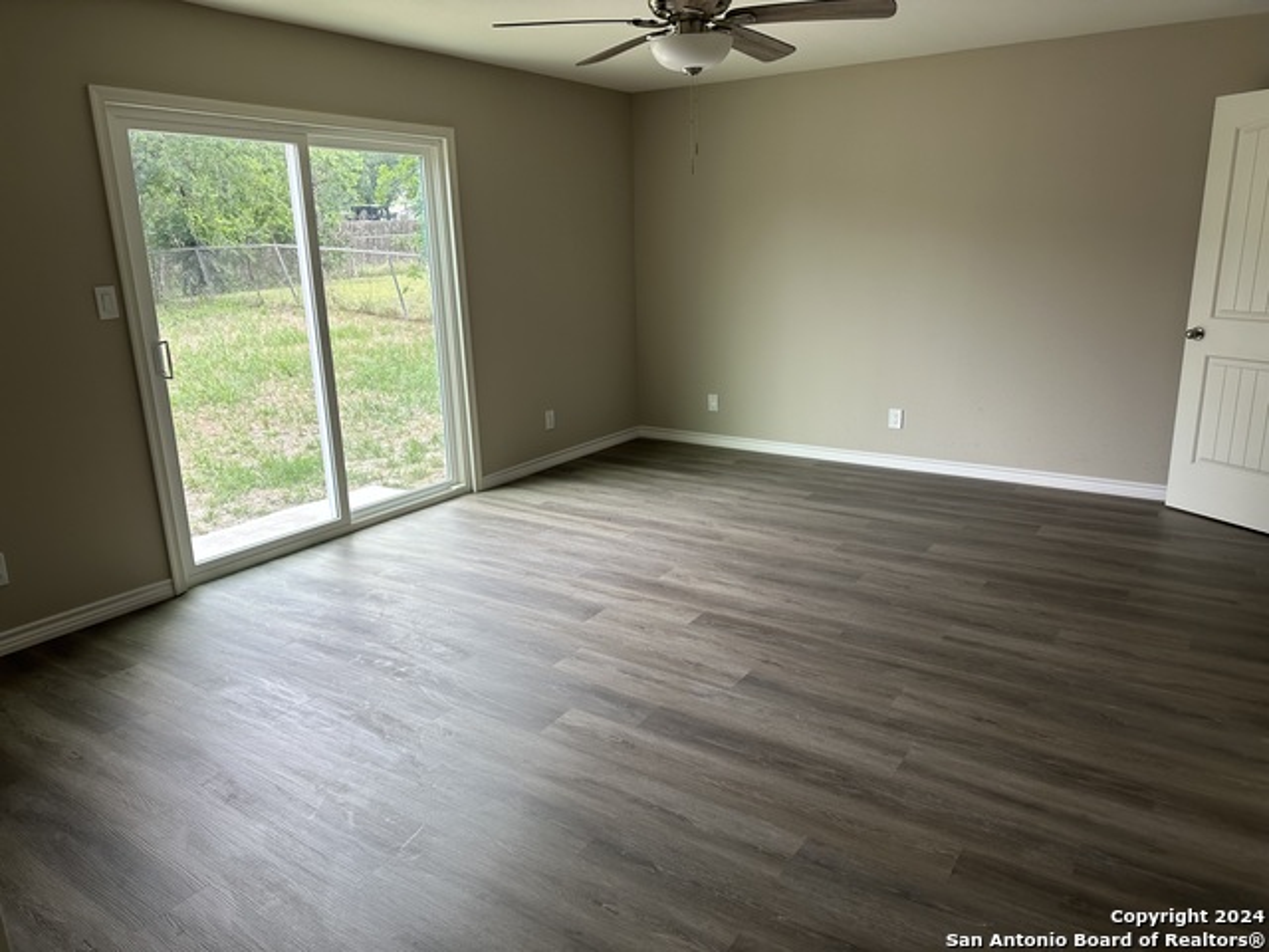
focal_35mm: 24
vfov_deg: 56.8
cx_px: 634
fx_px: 880
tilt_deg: -13.9
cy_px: 476
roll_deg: +1.4
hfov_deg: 71.6
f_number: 1.78
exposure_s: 1/165
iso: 64
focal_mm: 6.86
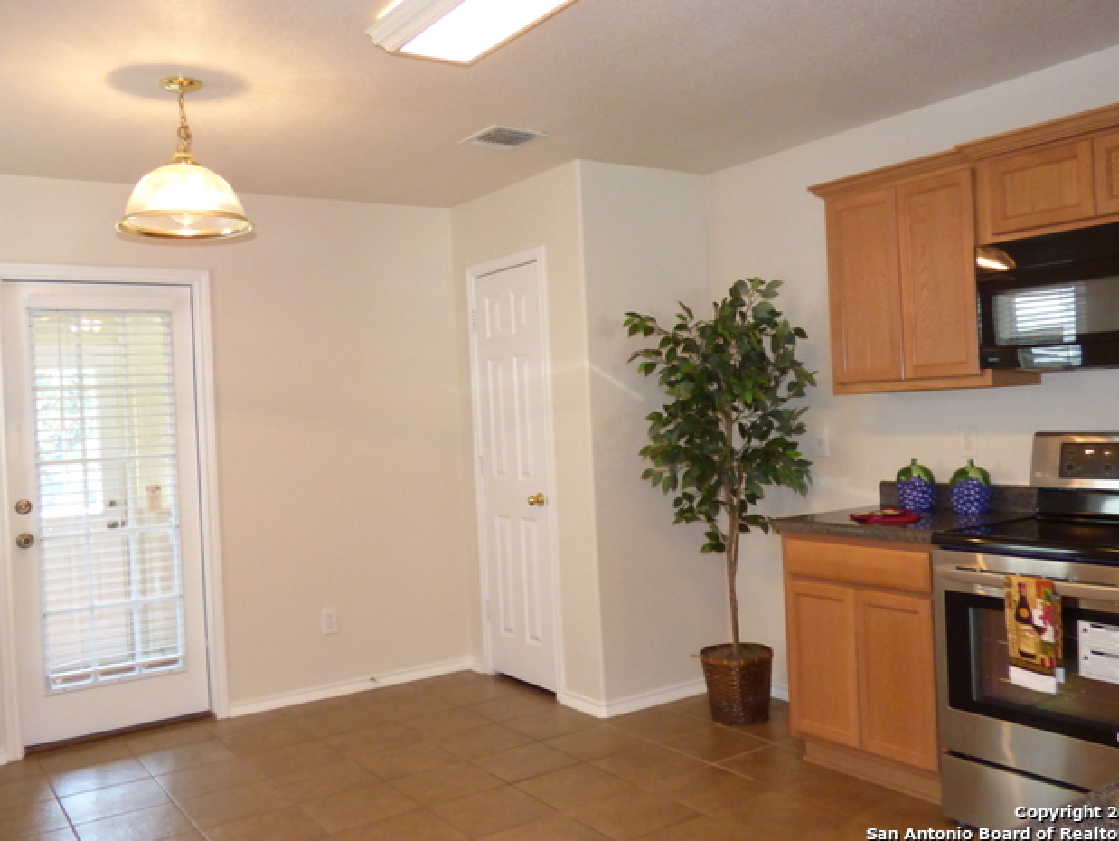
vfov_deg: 45.5
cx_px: 577
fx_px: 1003
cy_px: 411
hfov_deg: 58.3
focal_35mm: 31
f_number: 3.3
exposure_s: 1/60
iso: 800
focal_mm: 5.29
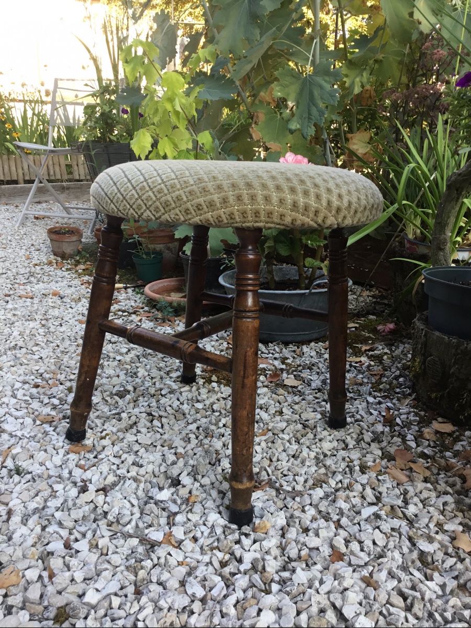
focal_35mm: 31
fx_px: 562
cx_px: 236
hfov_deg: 45.4
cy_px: 314
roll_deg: +0.3
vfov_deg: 58.4
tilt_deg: -14.4
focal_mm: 3.3
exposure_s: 1/100
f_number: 2.4
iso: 32
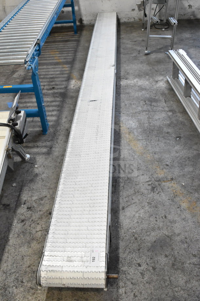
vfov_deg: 51.3
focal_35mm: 38
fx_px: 312
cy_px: 150
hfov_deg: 35.5
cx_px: 100
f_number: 11
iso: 6400
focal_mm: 25
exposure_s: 1/500
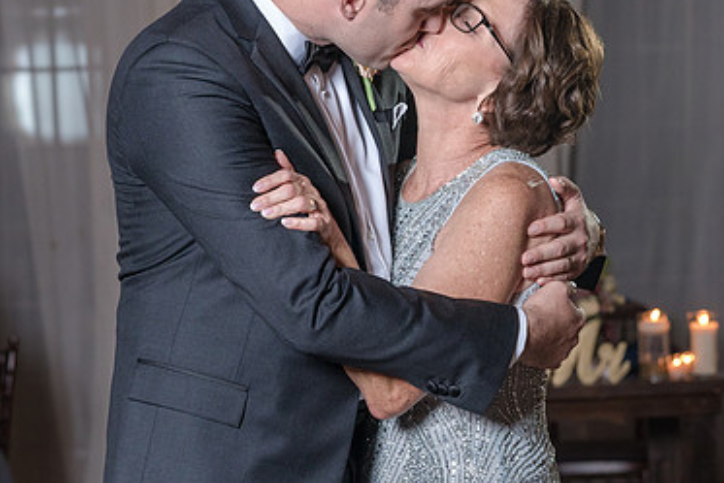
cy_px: 258
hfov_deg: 13.1
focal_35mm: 157
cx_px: 381
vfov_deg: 8.8
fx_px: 3159
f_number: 5.6
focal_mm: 83
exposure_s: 1/100
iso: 2000
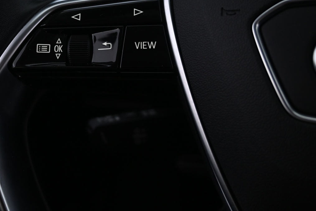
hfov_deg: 40.5
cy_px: 55
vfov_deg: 27.7
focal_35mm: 48
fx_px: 421
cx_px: 100
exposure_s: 1/30
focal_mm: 20
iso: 1000
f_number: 3.8
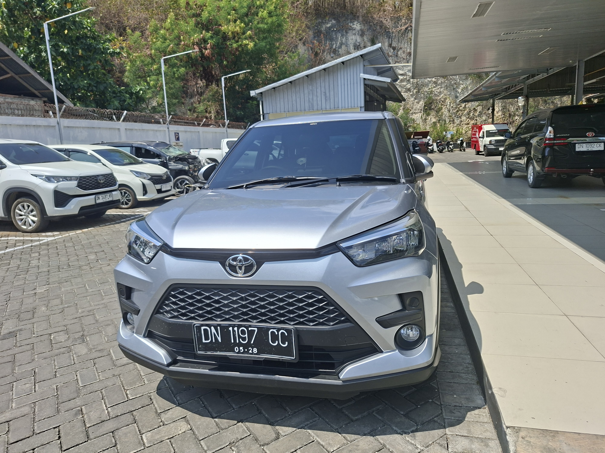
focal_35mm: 23
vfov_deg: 58.9
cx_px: 302
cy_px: 226
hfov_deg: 73.9
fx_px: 402
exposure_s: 1/2639
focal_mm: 5.54
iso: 50
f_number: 1.8
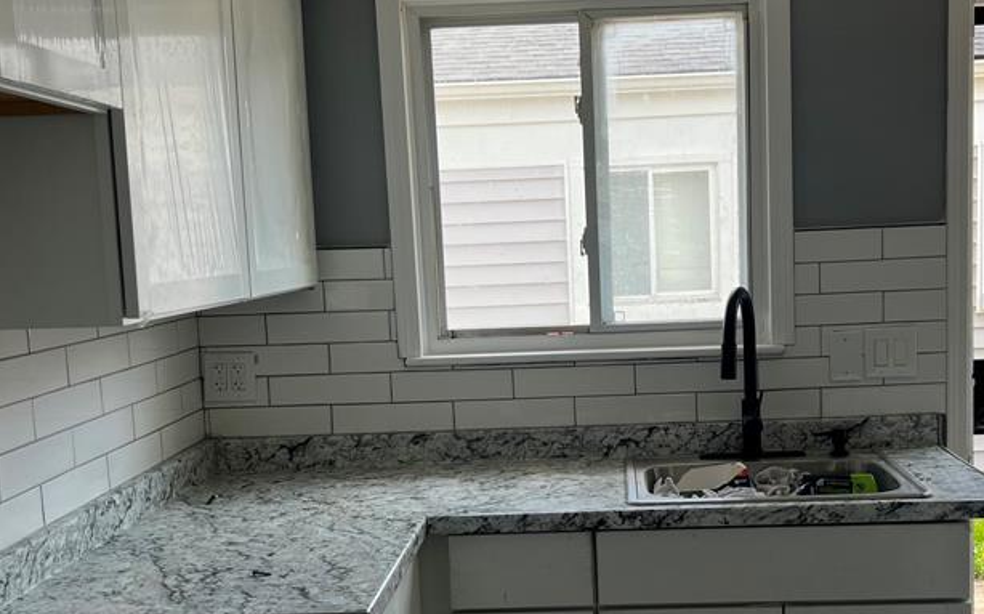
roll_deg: +2.8
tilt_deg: -6.7
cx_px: 577
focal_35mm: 46
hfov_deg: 43.3
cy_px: 383
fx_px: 1233
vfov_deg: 27.9
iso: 50
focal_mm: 5.7
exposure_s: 1/418
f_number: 1.5
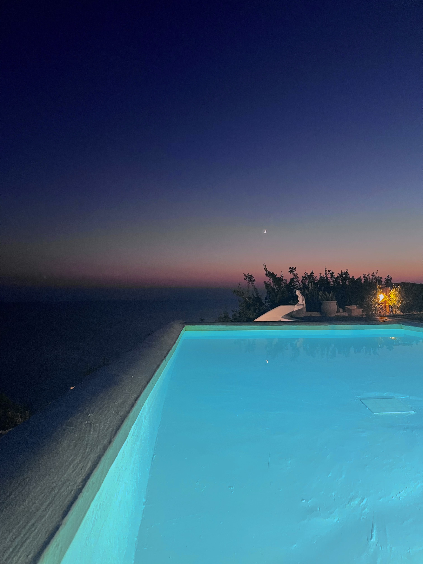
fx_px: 407
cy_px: 282
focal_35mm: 25
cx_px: 212
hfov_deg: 54.9
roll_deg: +0.3
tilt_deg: +1.0
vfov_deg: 69.4
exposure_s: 1/27
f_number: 1.6
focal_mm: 5.1
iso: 1000
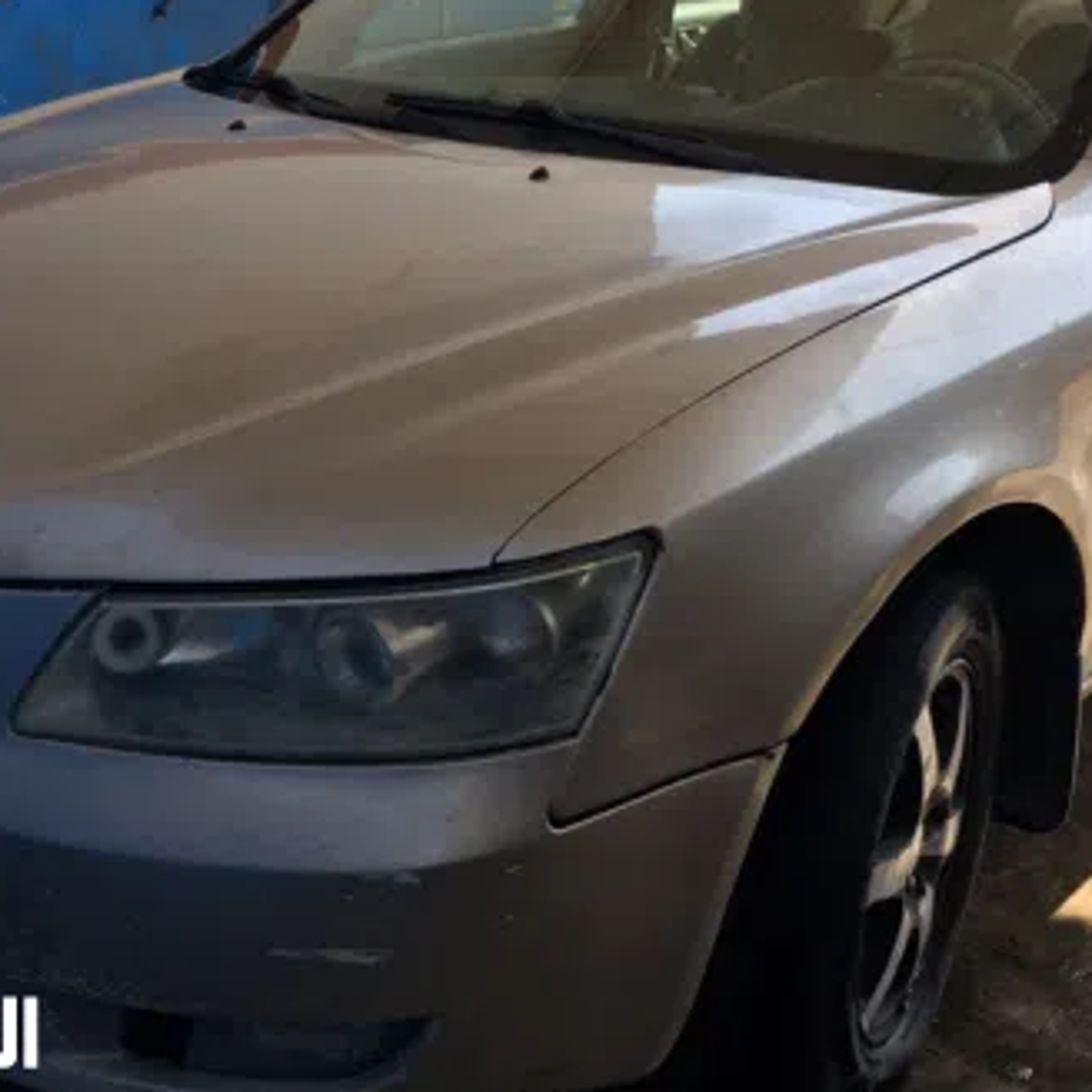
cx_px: 539
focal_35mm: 50
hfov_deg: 34.0
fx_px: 1785
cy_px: 516
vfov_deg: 34.0
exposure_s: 1/324
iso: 25
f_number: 2.2
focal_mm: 4.15
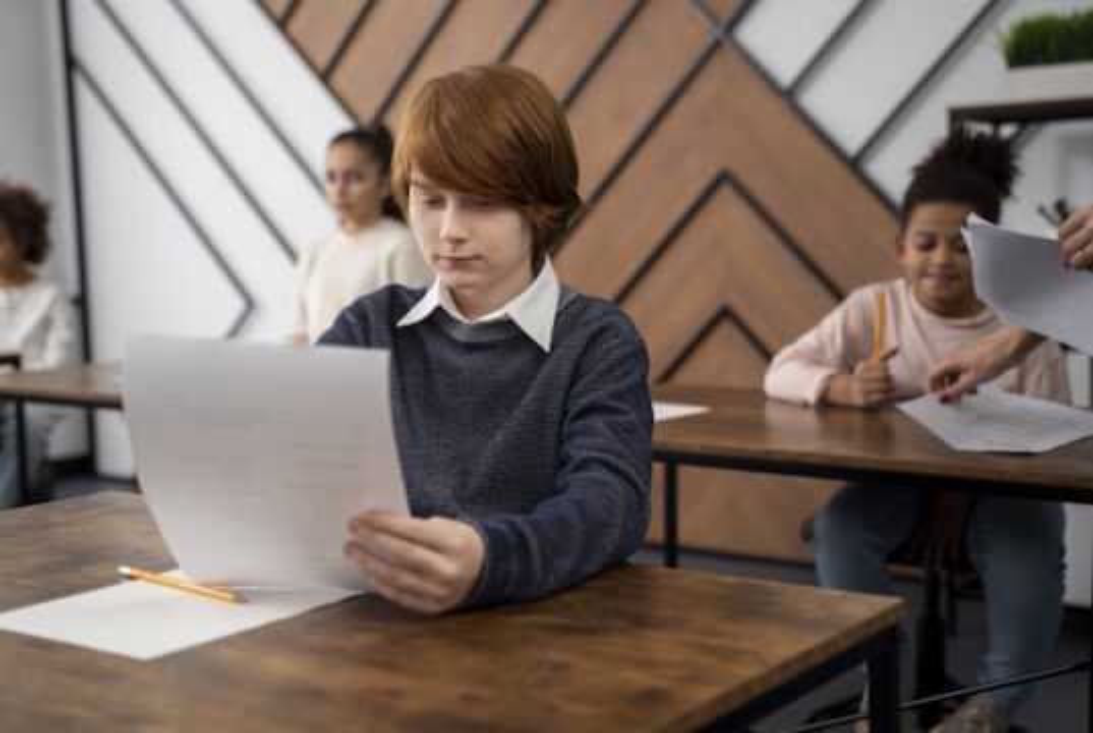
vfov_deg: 28.8
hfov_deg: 41.8
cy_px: 366
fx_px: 1429
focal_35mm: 47
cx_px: 546
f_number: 2.8
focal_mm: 47
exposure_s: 1/250
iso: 1250
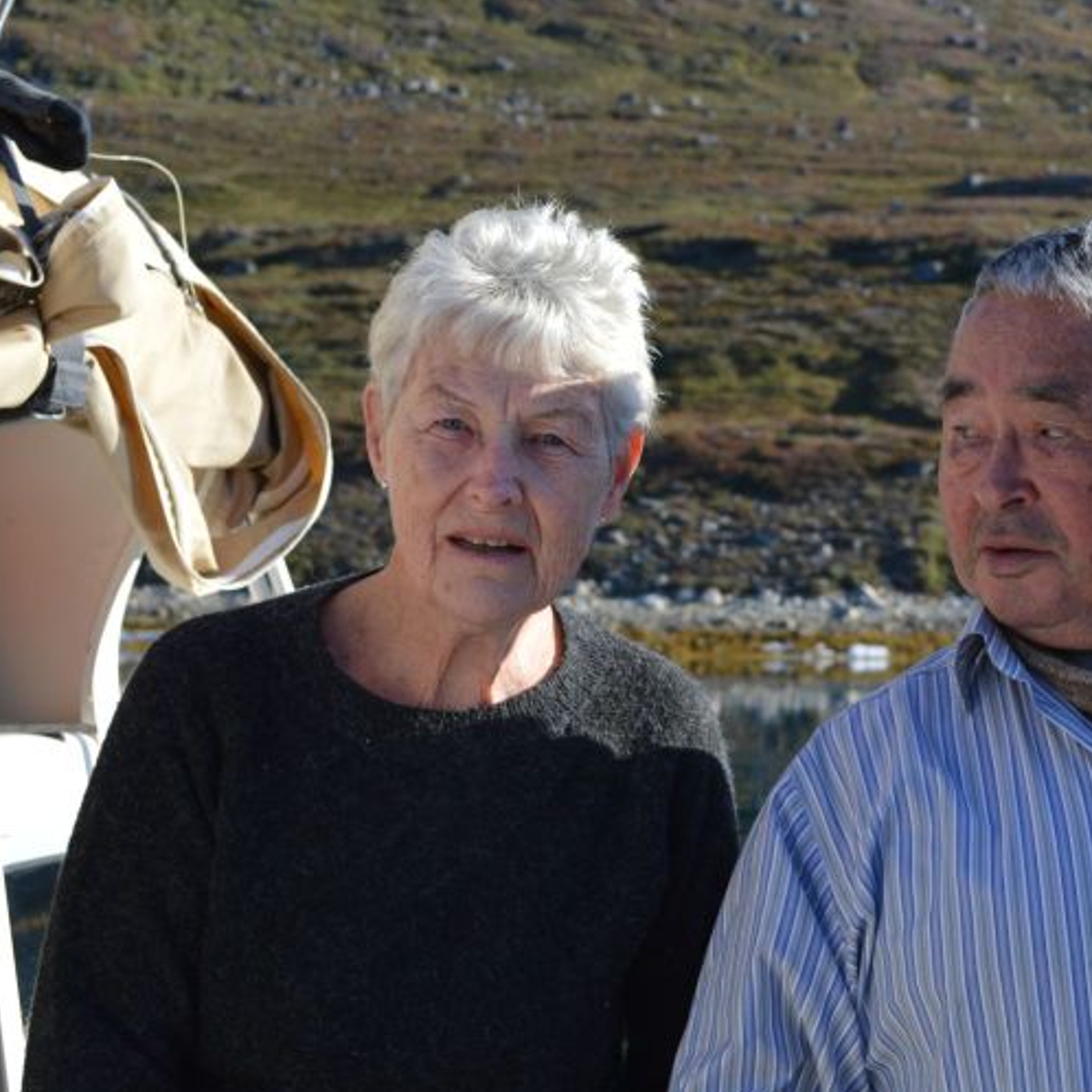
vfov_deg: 24.1
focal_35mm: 72
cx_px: 717
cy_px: 548
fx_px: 2558
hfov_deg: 24.0
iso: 100
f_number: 7.1
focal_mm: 35
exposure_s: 1/200
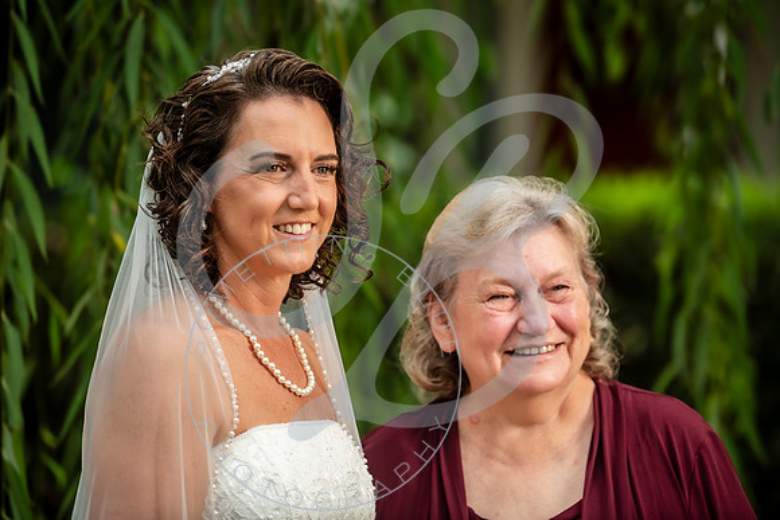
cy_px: 260
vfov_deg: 8.9
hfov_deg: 13.2
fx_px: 3359
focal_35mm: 155
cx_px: 390
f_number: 2.8
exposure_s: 1/1250
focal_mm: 155
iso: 400
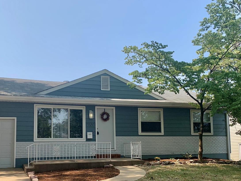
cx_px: 92
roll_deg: +1.7
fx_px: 265
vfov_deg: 37.1
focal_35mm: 38
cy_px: 128
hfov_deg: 48.6
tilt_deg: +4.4
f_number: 1.8
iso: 25
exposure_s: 1/1689
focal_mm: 4.25
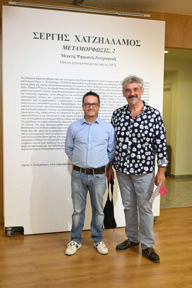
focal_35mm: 42
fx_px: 336
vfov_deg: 46.4
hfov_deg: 31.9
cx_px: 96
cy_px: 144
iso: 4000
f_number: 5.6
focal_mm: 42
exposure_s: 1/250
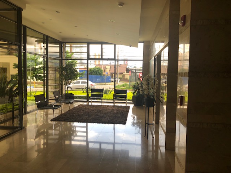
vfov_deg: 49.7
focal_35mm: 28
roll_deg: -0.5
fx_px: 187
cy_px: 86
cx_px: 116
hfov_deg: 63.4
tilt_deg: -5.0
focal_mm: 3.99
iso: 20
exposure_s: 1/129
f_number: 1.8
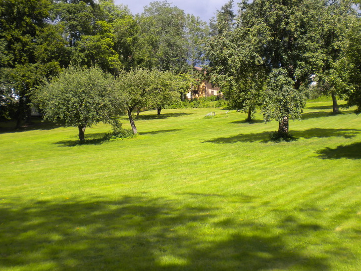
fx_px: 490
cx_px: 172
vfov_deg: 30.8
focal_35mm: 47
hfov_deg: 40.4
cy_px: 118
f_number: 4.6
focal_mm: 6.3
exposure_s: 1/398
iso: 80
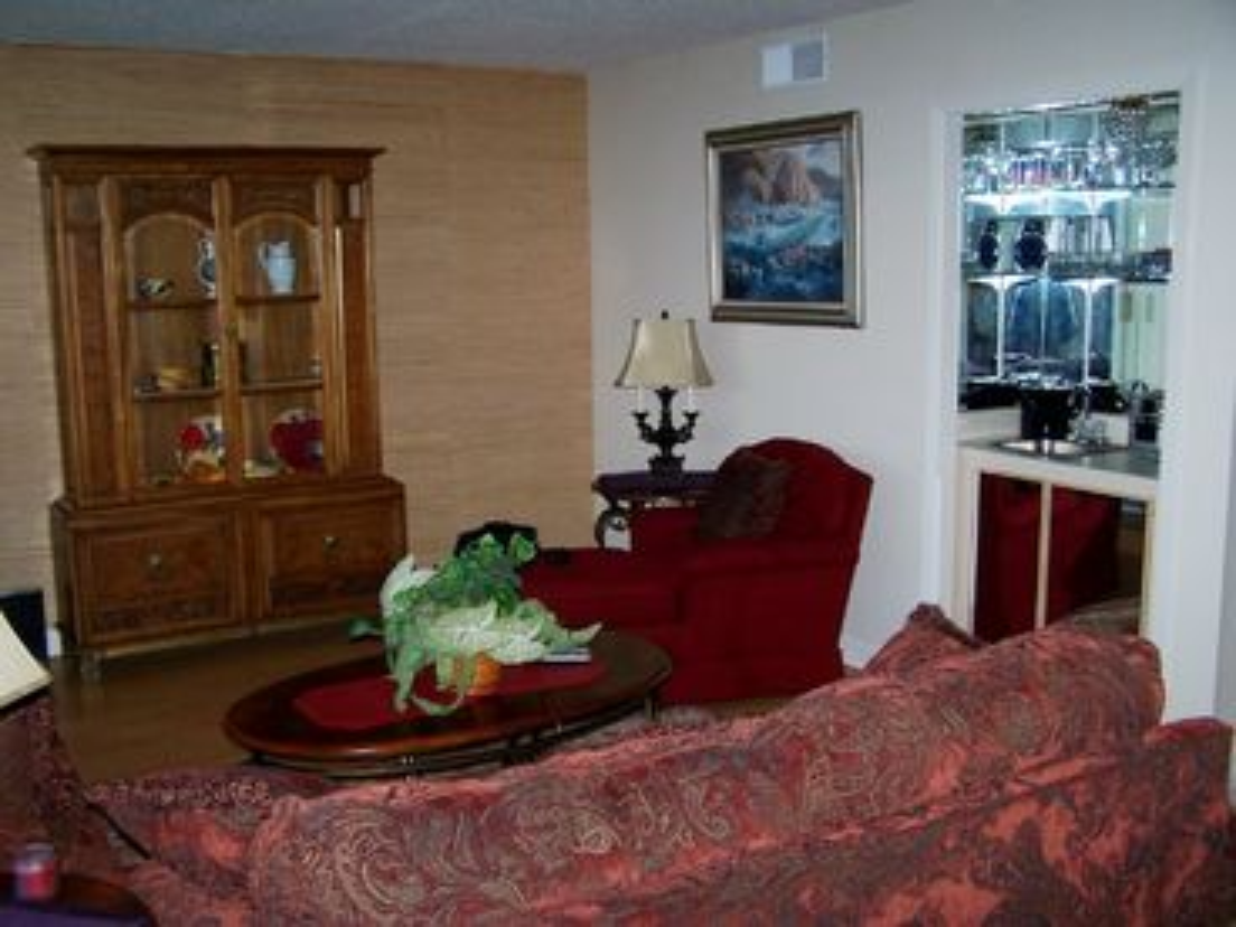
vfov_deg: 37.7
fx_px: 1357
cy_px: 464
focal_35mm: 38
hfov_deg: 49.0
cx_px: 618
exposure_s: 1/60
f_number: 2.8
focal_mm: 6.3
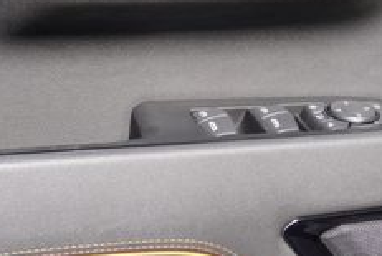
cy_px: 106
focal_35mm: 95
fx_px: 1014
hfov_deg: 21.3
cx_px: 222
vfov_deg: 14.4
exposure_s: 1/100
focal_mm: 23
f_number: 6.3
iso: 100
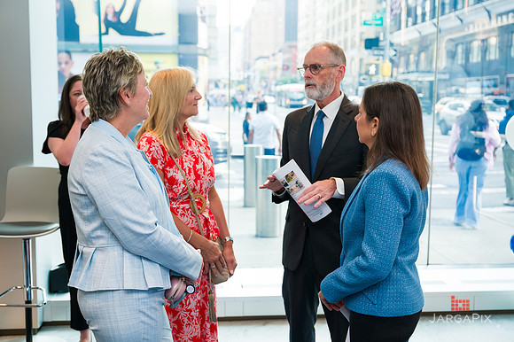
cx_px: 257
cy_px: 171
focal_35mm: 44
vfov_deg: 30.7
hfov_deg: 44.8
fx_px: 624
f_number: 3.5
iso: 400
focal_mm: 42
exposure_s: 1/200
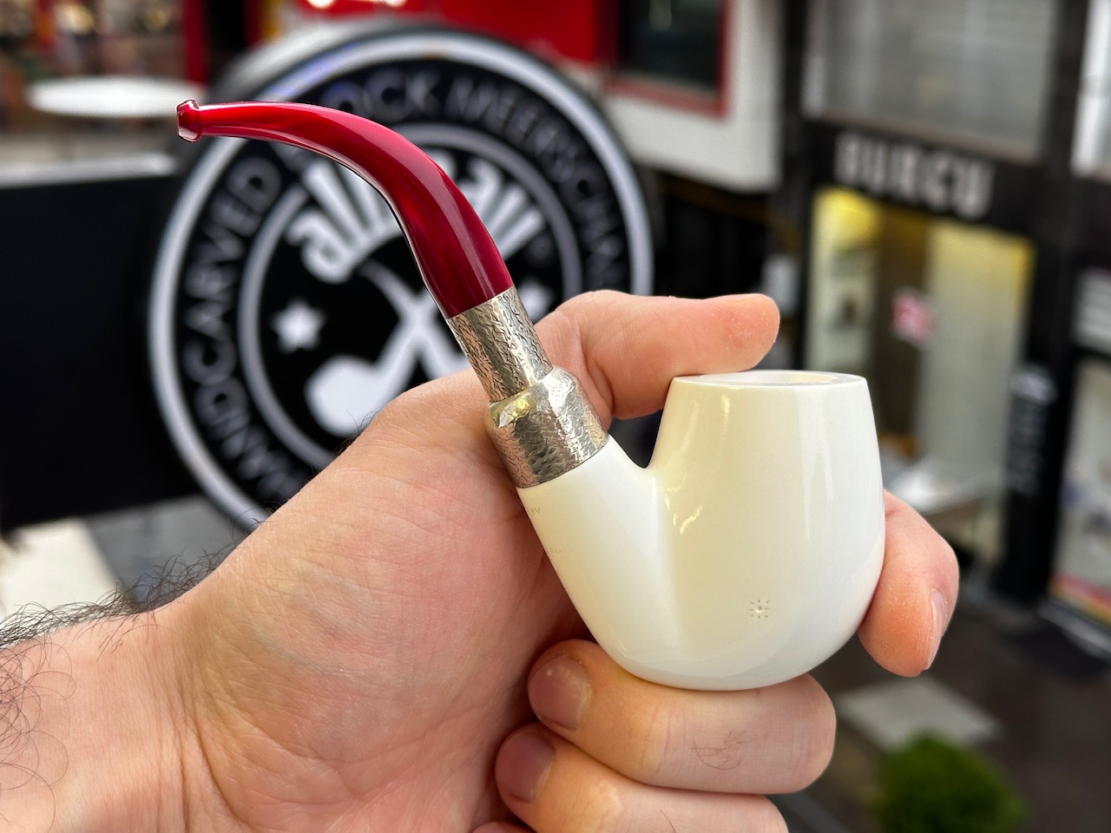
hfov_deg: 39.7
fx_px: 1541
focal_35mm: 48
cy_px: 416
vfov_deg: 30.3
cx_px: 556
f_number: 1.78
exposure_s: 1/103
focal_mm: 6.86
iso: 80
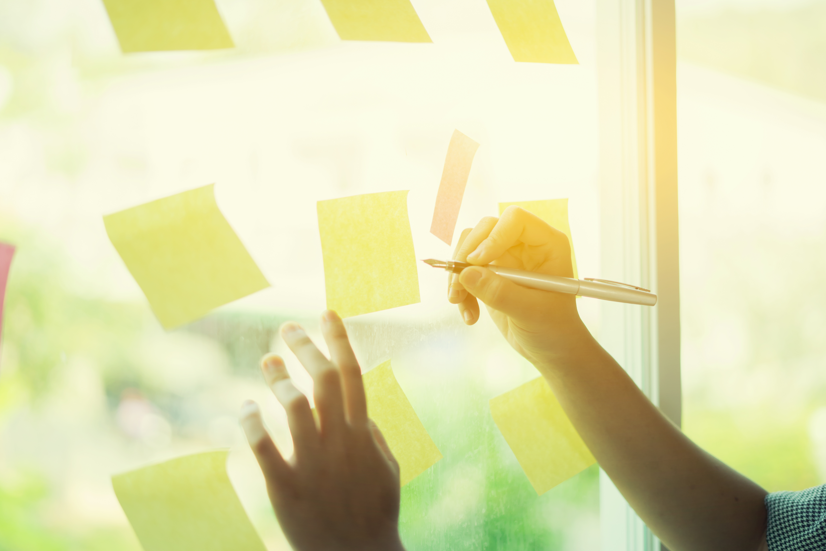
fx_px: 1170
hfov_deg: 38.9
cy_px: 273
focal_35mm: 51
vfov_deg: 26.5
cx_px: 409
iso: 320
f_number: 1.8
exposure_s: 1/640
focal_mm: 50
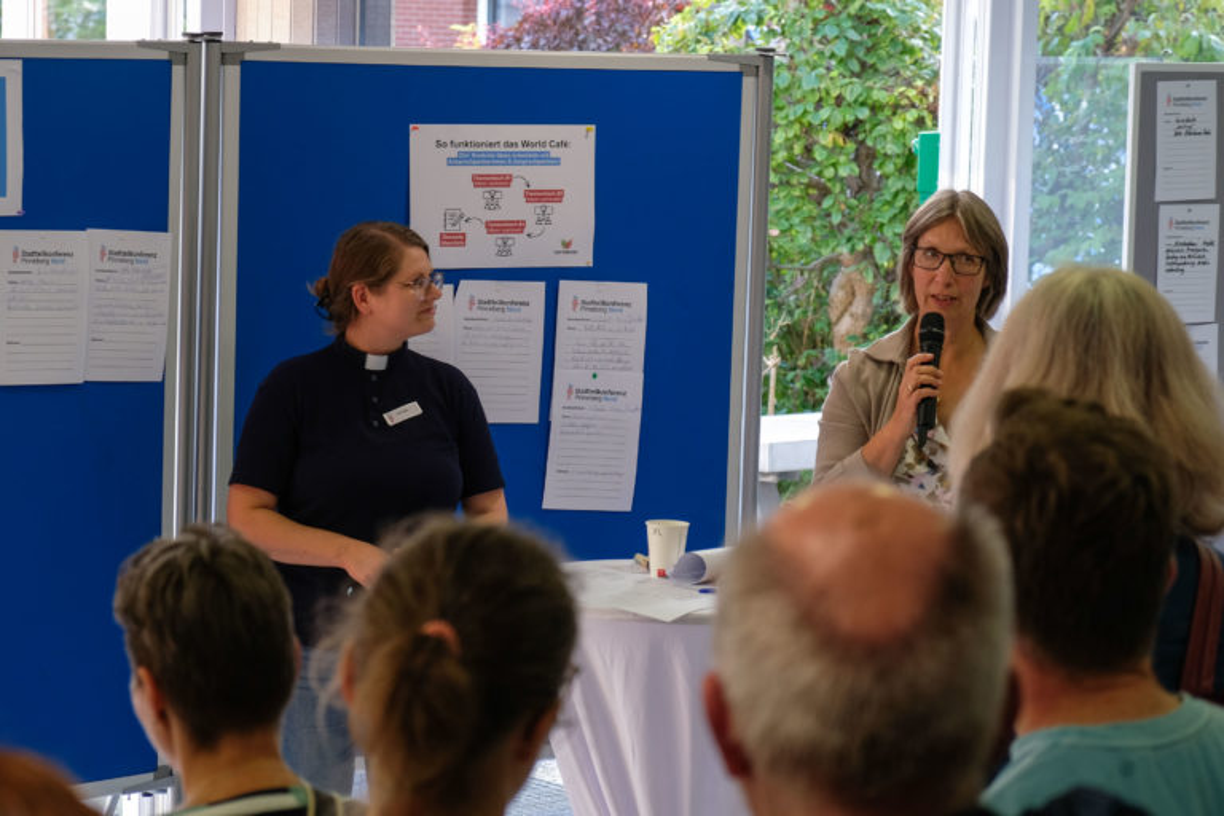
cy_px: 408
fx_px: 2822
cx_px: 612
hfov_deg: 24.5
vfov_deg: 16.5
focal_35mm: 83
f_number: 4
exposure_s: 1/60
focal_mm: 55
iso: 320
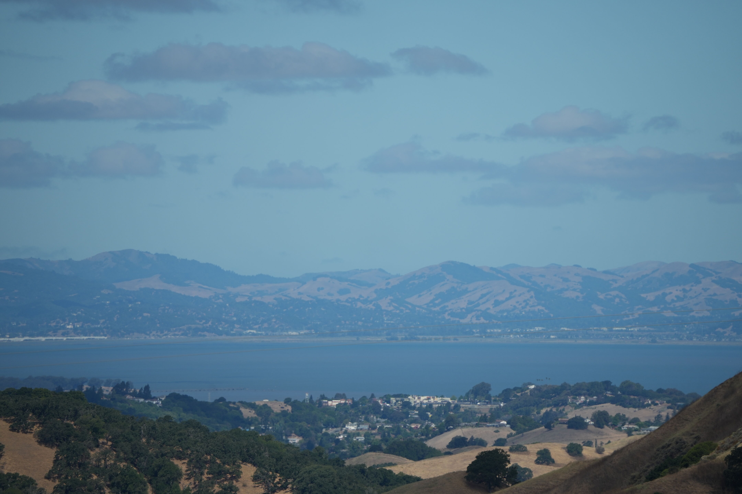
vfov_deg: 3.4
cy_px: 247
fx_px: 8244
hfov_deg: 5.2
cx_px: 371
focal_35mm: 400
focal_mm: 400
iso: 200
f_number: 6.3
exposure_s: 1/1600
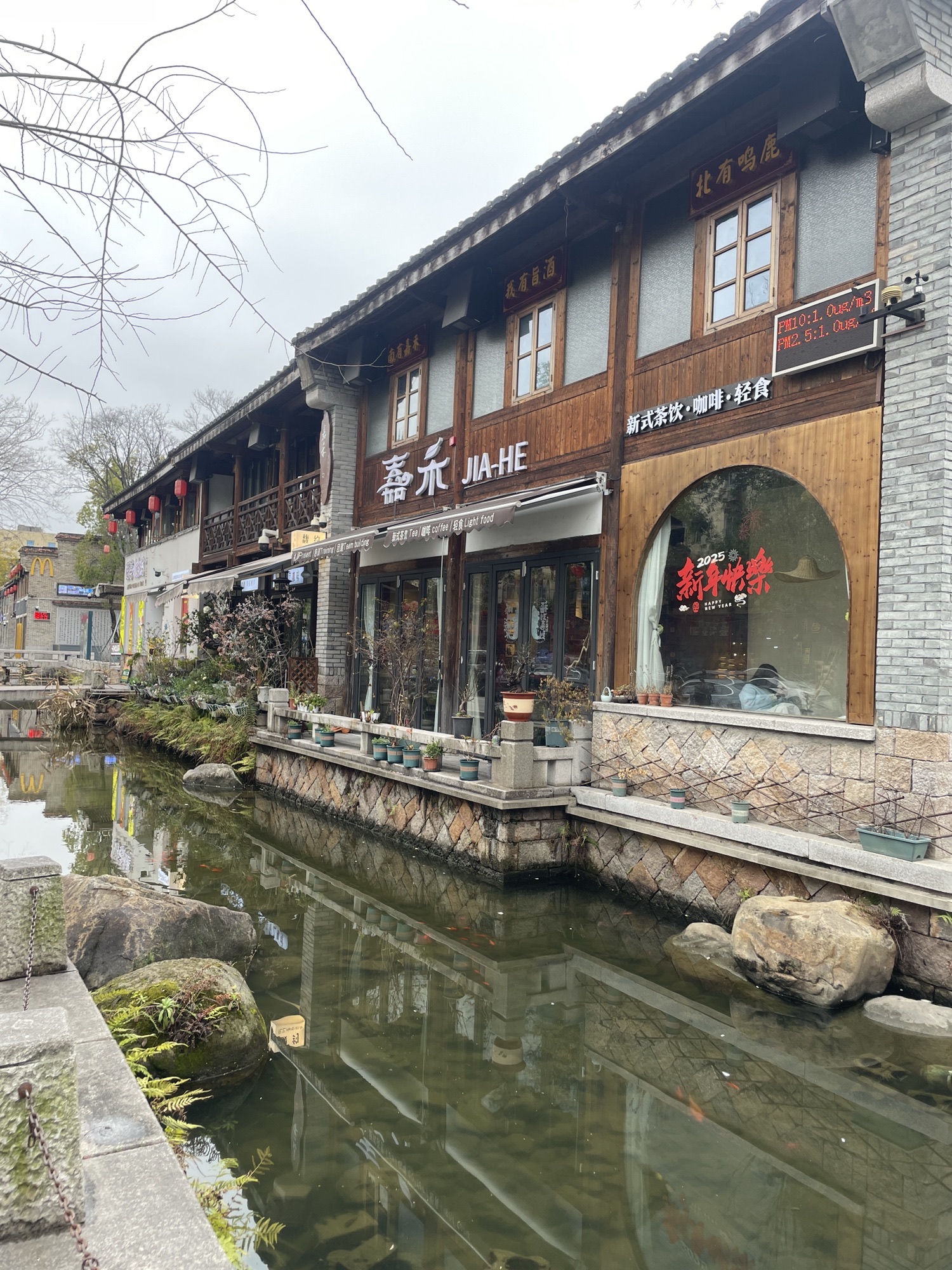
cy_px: 635
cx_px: 476
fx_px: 953
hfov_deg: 53.1
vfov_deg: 67.3
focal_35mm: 26
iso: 32
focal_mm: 4.2
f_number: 1.6
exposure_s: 1/123
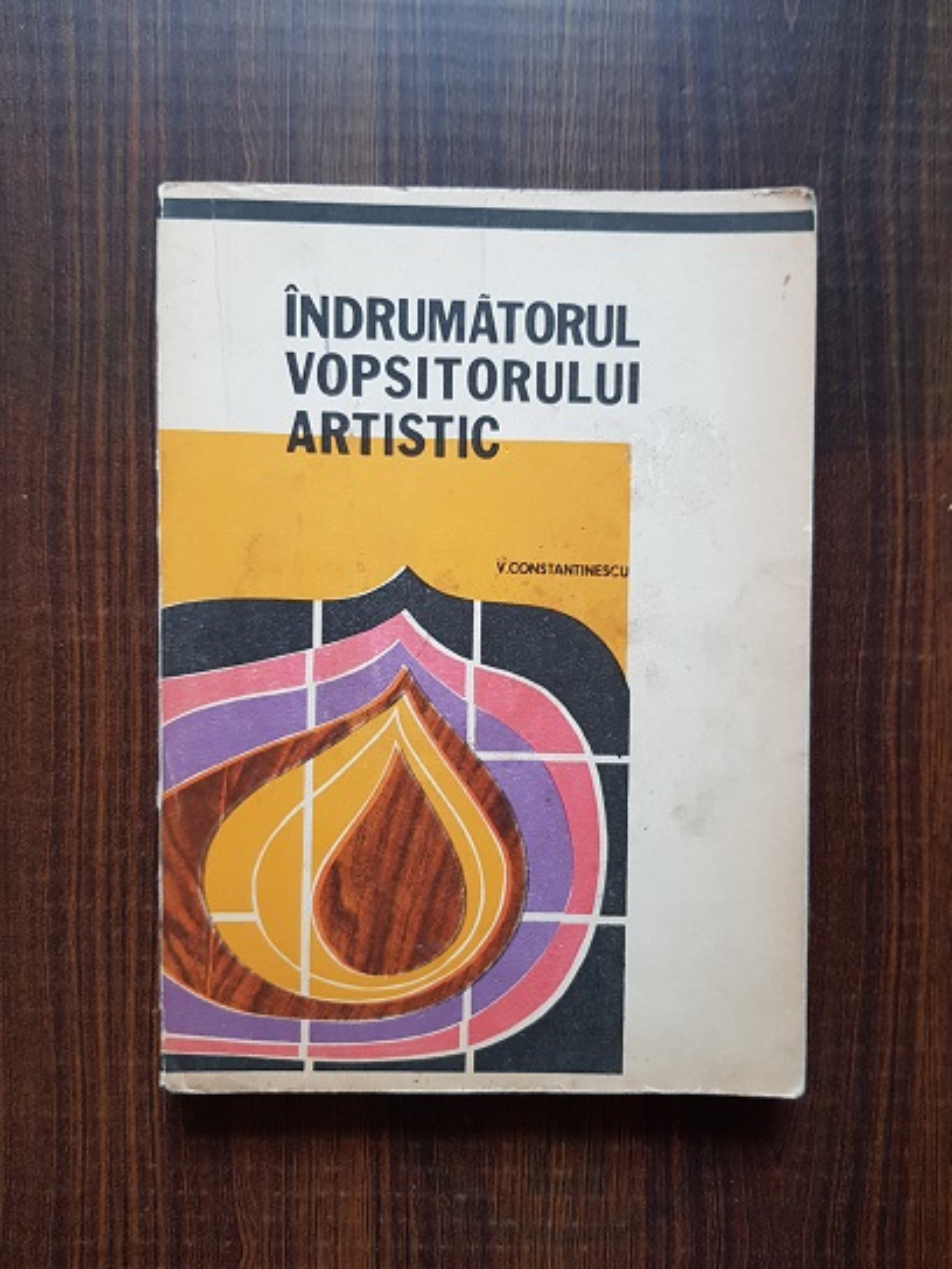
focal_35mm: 26
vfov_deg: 67.3
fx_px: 953
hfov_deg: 53.1
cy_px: 634
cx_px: 476
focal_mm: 4.3
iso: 125
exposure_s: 1/50
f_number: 1.7
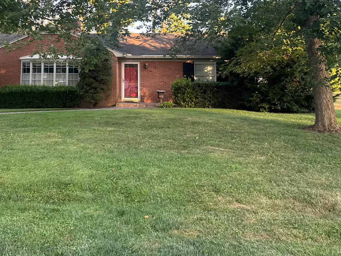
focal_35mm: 40
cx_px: 107
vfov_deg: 34.7
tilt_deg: +6.8
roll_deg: -2.1
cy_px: 46
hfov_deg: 45.9
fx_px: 394
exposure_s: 1/135
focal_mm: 6.76
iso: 64
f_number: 1.78
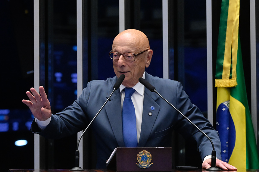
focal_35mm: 165
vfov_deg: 8.3
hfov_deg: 12.5
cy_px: 86
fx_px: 1185
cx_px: 130
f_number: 4
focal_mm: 110
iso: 5000
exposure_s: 1/160
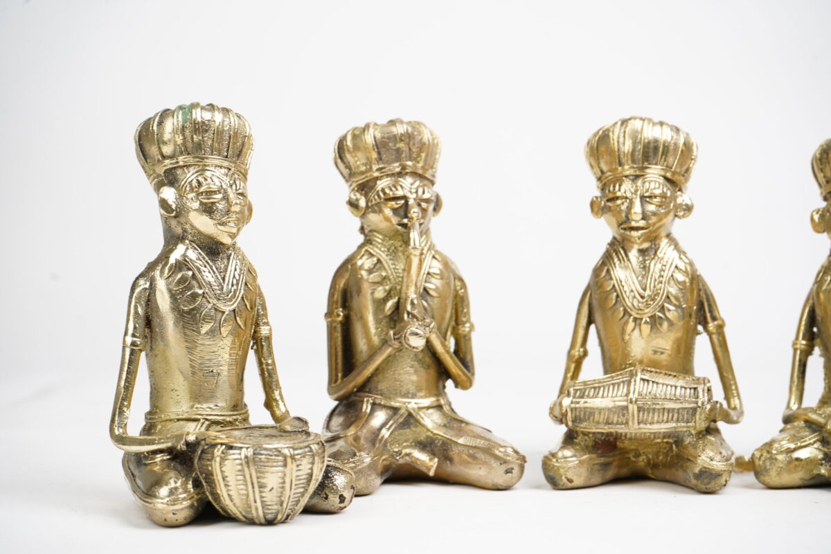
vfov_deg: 19.5
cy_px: 277
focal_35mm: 70
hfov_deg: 28.8
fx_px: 1616
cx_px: 416
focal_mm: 70
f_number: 10
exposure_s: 1/100
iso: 800
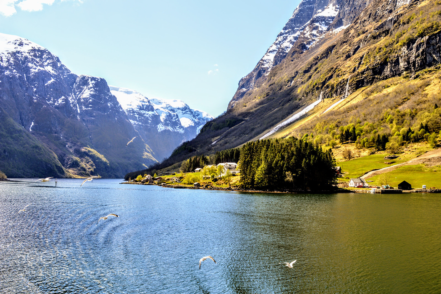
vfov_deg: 38.3
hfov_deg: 55.1
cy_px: 147
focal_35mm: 34
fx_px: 422
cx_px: 220
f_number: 8
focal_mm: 23
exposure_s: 1/200
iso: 100
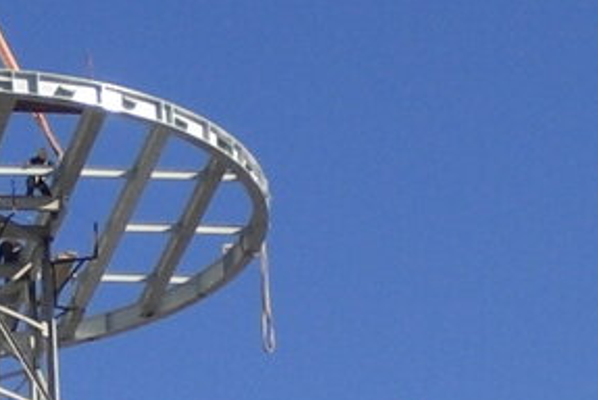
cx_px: -273
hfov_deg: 7.7
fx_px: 4390
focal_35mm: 264
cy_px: 665
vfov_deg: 5.2
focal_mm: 6.3
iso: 50
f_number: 4.4
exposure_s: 1/400
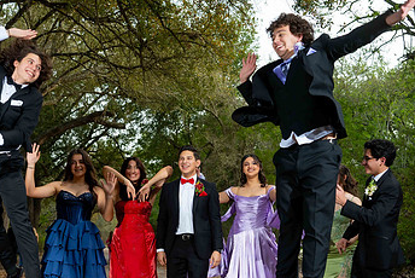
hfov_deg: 33.4
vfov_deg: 22.6
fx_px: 681
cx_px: 115
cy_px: 233
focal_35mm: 59
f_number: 3.2
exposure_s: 1/200
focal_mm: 35
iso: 250
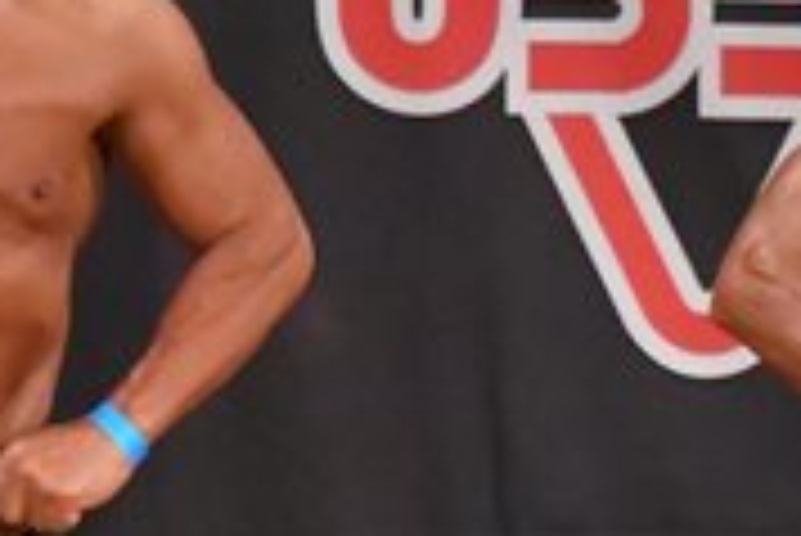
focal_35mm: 1238
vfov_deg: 1.1
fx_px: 27567
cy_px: 712
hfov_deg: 1.7
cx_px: 488
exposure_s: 1/400
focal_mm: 190
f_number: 5.6
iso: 9000
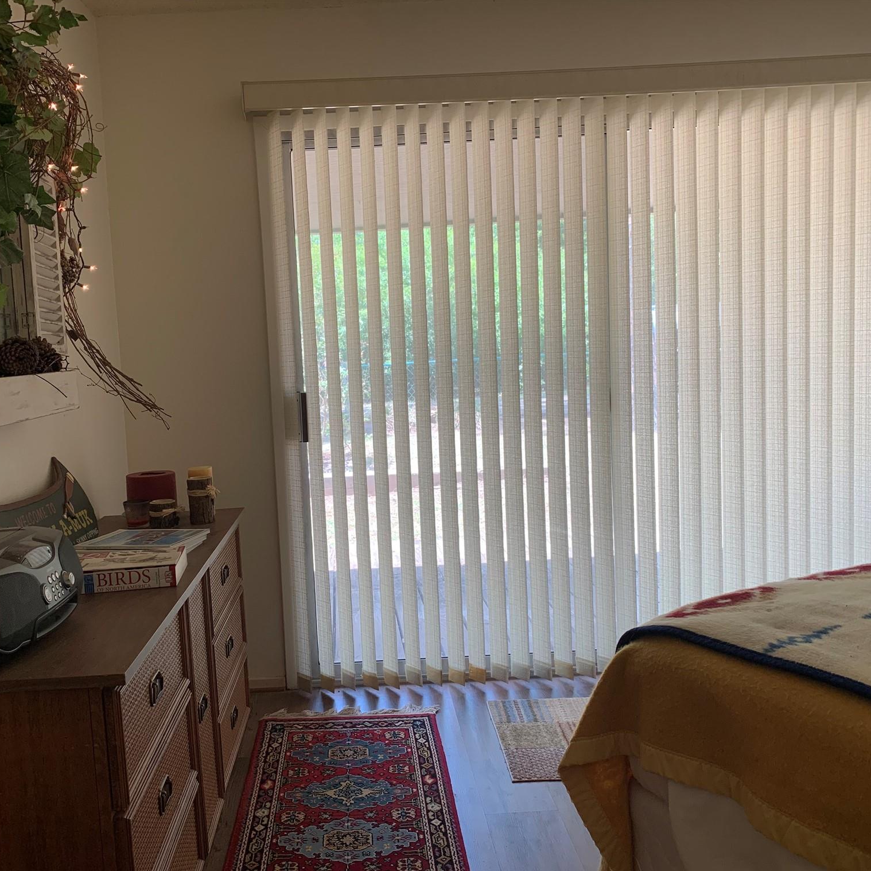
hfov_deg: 52.2
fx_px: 882
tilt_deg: -6.3
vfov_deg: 52.5
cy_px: 440
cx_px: 349
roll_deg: +3.6
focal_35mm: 31
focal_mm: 4.25
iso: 64
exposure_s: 1/121
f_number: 1.8
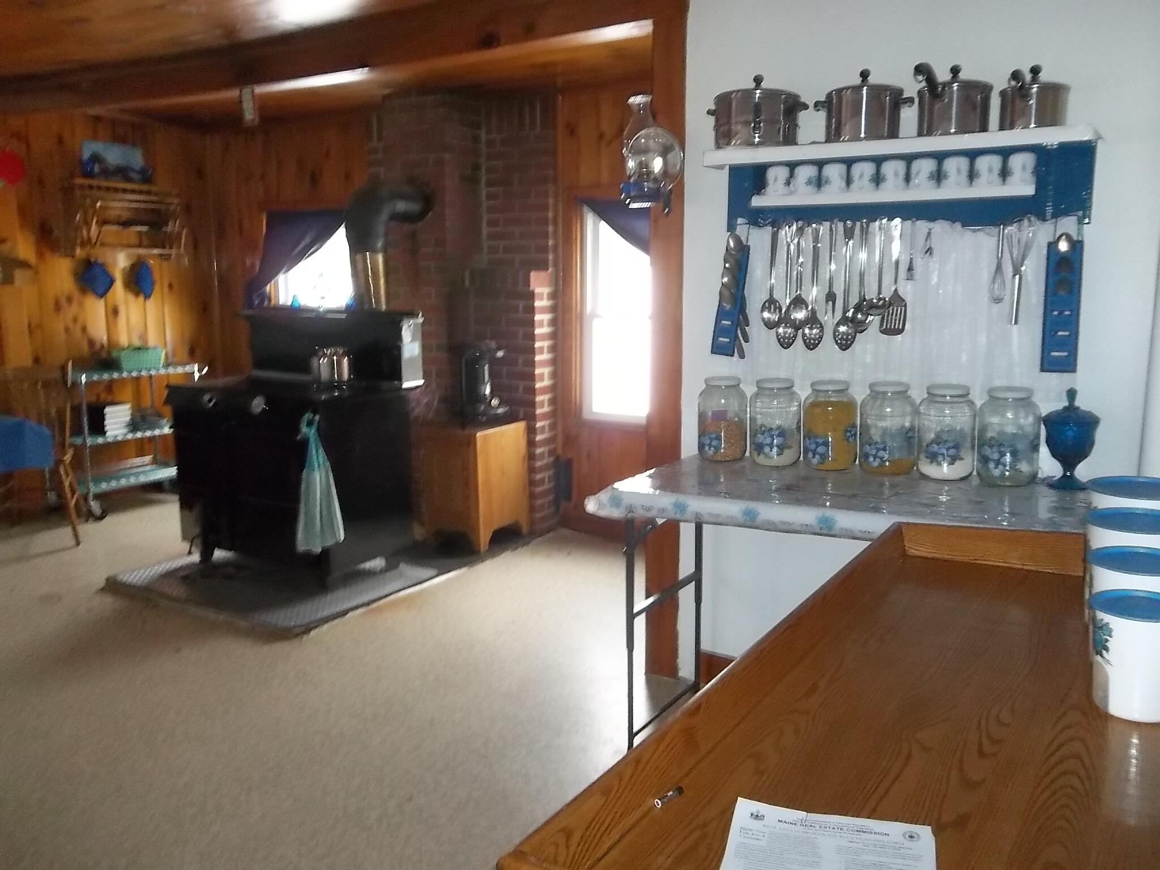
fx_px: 905
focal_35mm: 27
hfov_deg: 65.3
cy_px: 435
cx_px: 580
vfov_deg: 51.4
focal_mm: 4.9
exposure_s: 1/30
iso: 320
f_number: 3.5
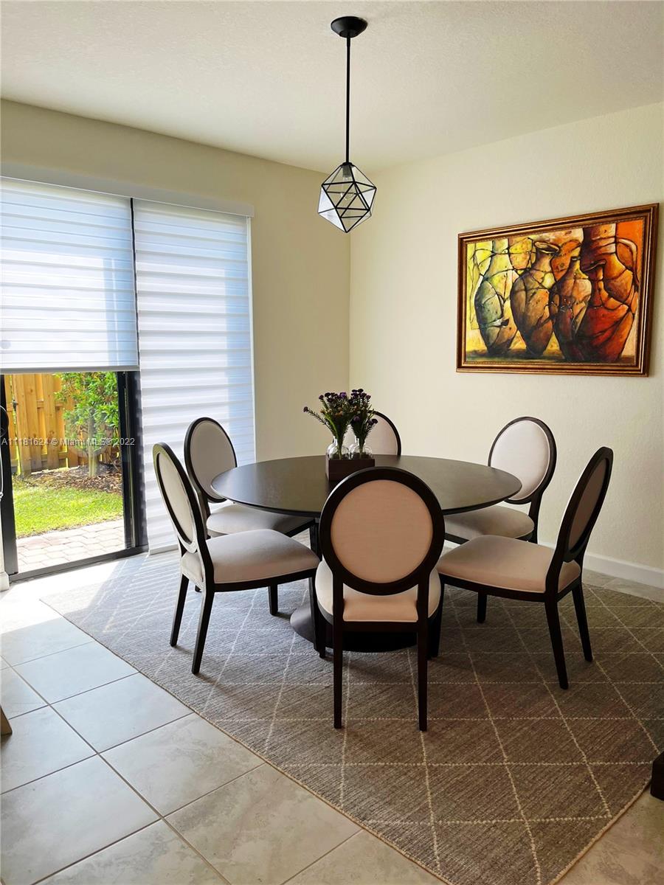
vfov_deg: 67.3
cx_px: 332
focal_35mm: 26
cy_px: 442
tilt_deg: -8.5
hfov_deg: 53.1
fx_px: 665
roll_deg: +0.7
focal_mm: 5.1
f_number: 1.6
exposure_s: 1/120
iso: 64
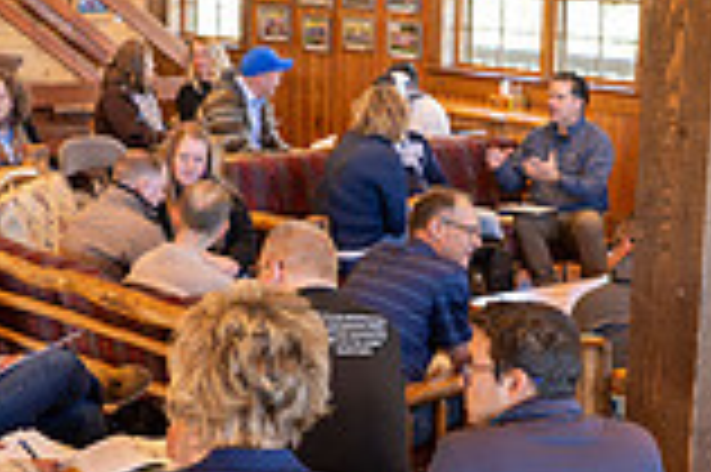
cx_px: 464
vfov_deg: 15.5
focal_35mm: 88
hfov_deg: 23.1
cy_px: 263
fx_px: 1736
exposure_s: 1/200
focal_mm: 24
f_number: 3.2
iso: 3200
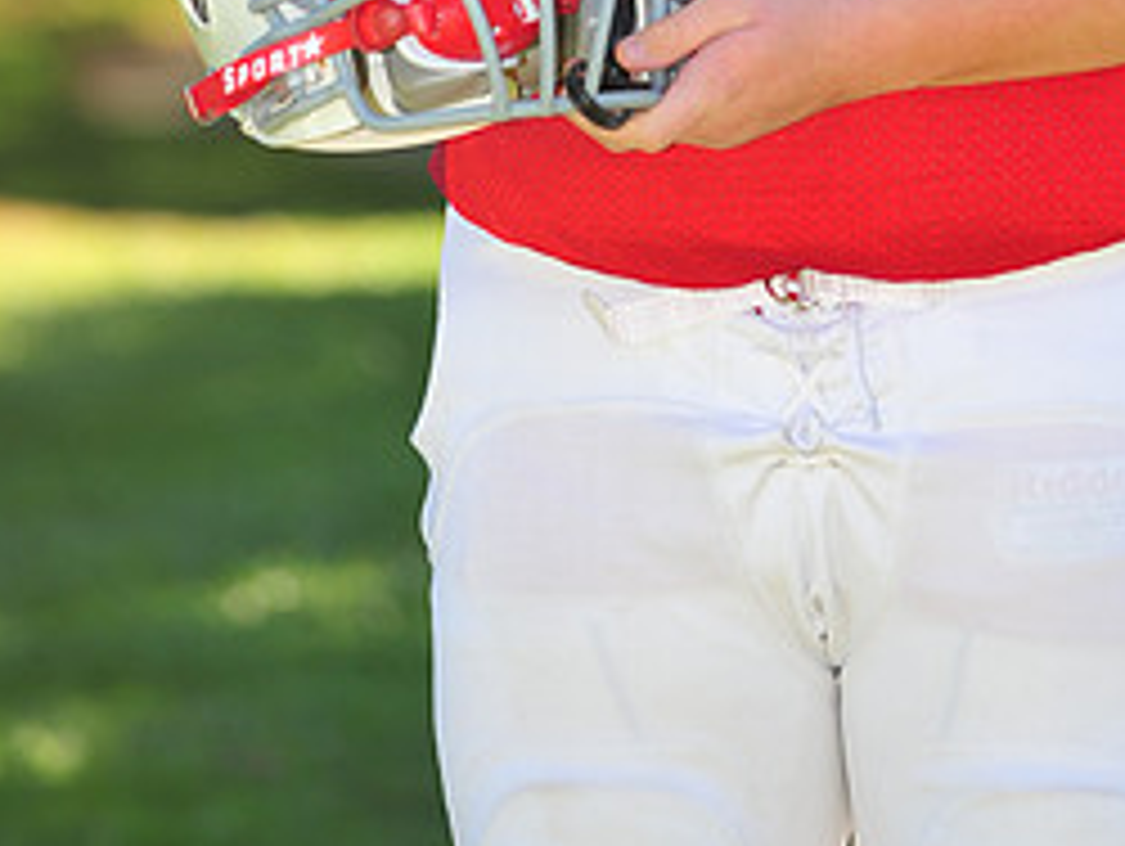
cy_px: -423
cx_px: 747
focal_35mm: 423
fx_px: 13760
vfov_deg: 3.5
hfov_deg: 4.7
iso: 200
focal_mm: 190
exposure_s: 1/320
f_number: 4.5
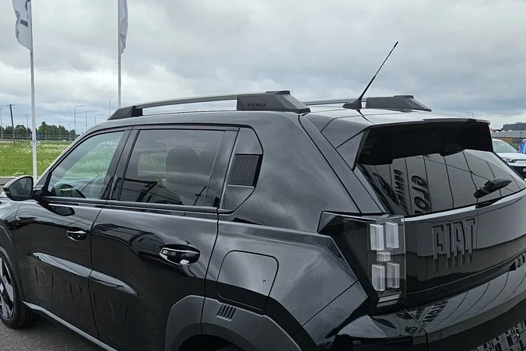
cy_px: 220
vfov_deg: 40.8
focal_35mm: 32
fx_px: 468
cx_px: 205
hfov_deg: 58.1
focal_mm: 2.2
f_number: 2.2
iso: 50
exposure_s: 1/1402
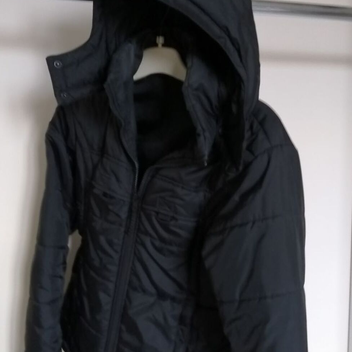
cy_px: 173
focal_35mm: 41
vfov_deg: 40.9
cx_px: 174
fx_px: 472
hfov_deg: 40.9
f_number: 1.8
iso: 400
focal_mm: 3.6
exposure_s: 1/20
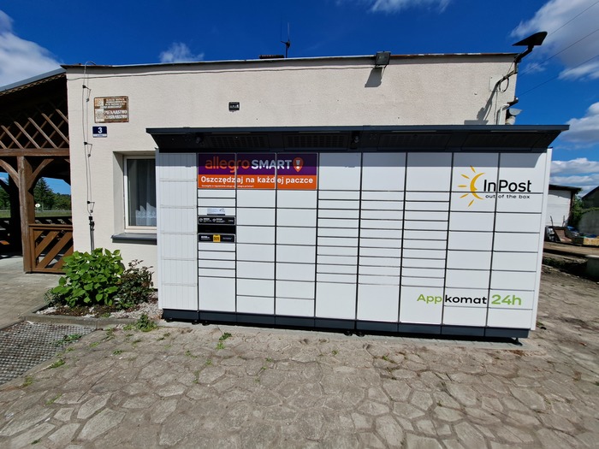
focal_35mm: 13
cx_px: 300
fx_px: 225
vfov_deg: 89.9
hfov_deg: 106.2
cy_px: 224
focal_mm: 1.74
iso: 50
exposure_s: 1/2370
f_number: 2.2
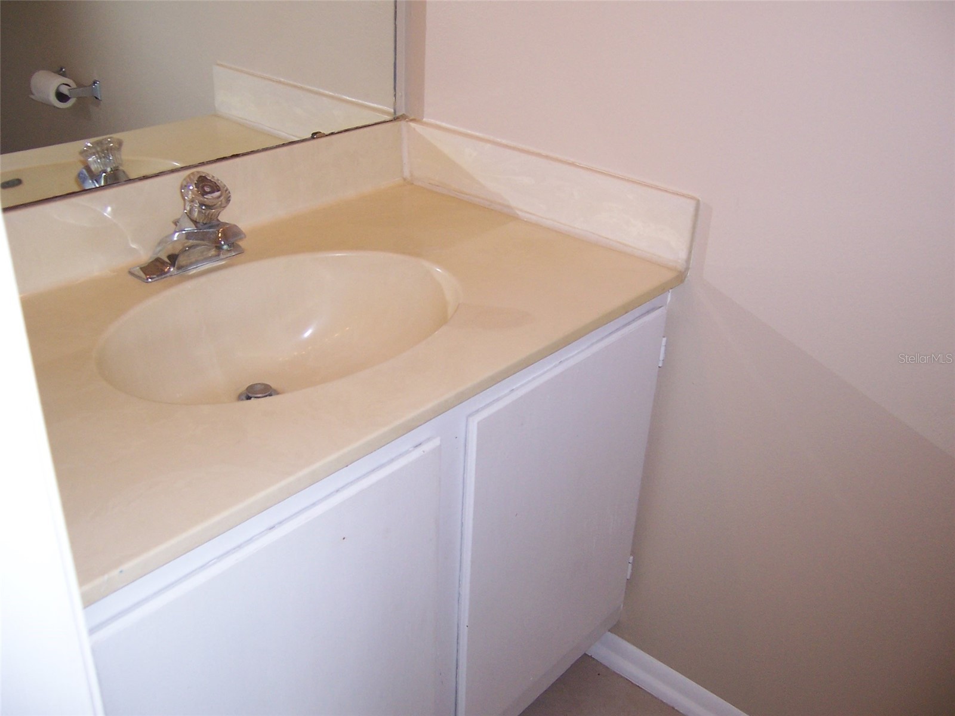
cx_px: 478
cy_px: 358
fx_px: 910
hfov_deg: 55.4
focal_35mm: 33
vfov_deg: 42.9
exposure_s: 1/60
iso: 140
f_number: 2.8
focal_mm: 5.5
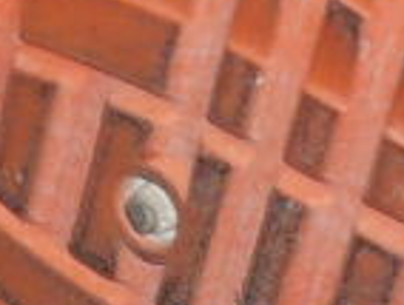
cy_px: 68
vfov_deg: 6.1
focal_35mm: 246
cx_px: -415
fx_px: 2876
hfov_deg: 7.7
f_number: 2.8
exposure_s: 1/30
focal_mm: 5.8
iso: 100
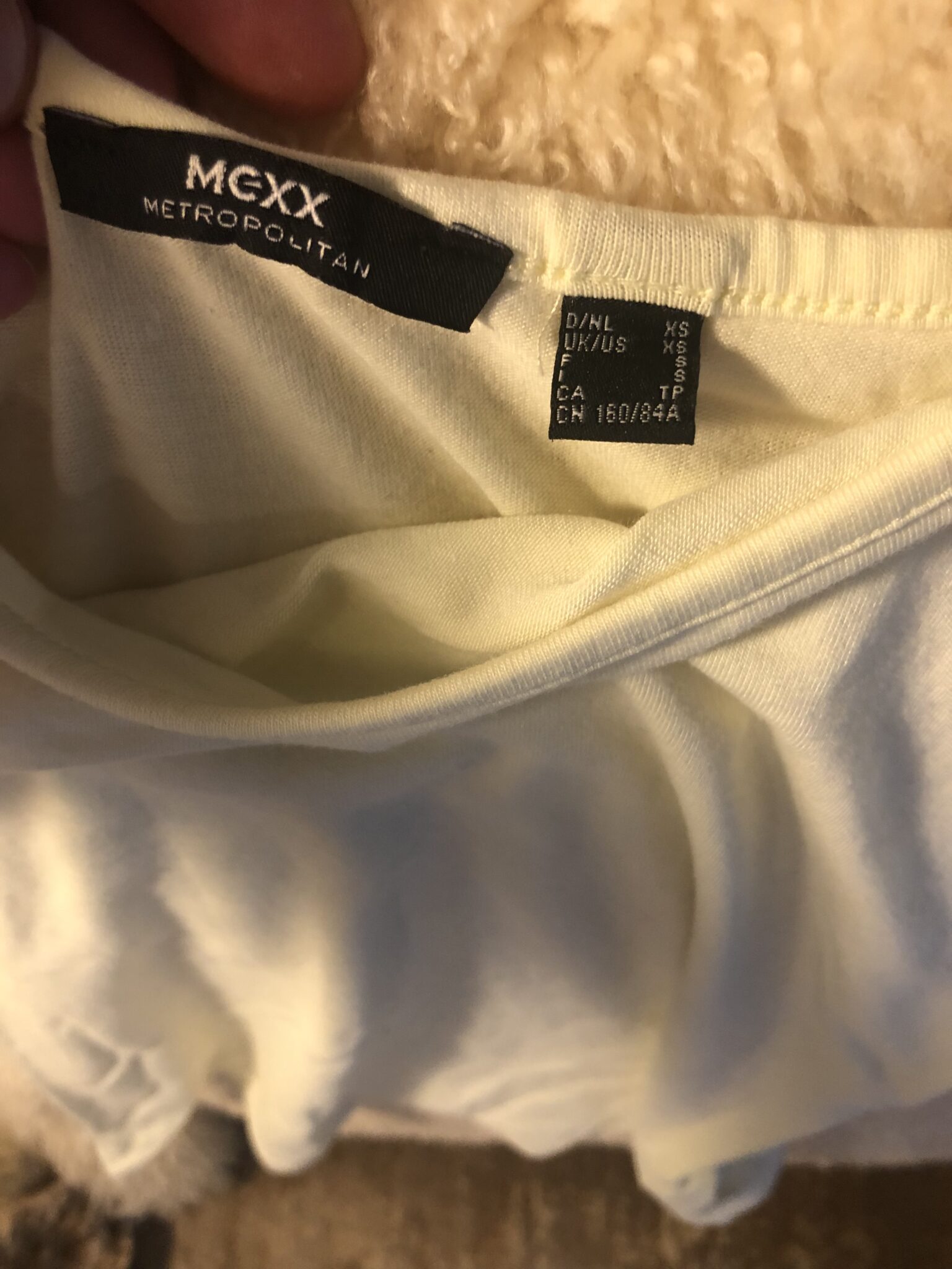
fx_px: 1027
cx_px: 476
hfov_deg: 49.7
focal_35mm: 28
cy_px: 634
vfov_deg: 63.4
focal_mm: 3.99
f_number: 1.8
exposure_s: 1/15
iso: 50
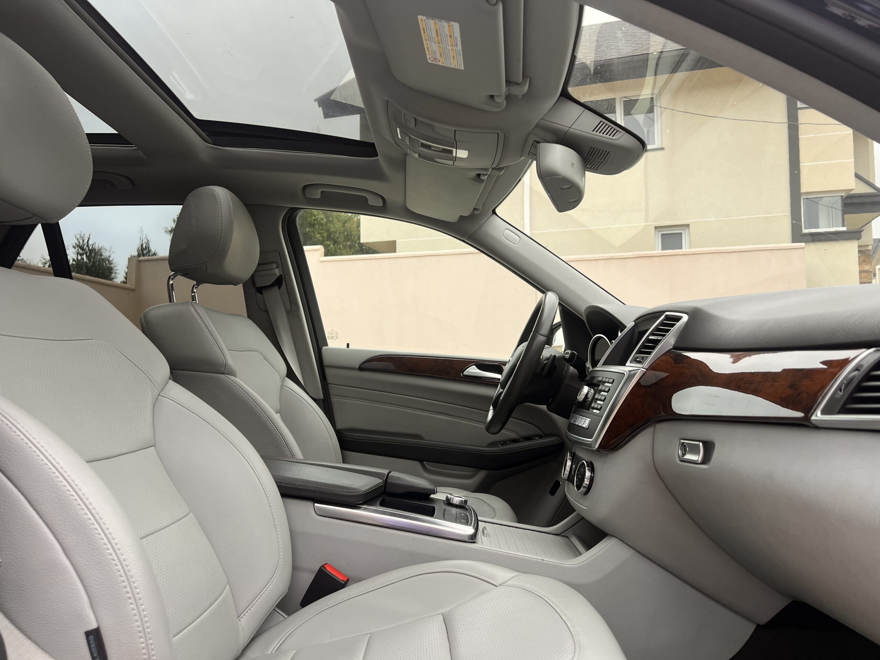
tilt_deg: +1.8
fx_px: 661
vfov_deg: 53.1
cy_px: 330
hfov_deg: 67.3
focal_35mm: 26
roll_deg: +0.7
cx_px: 440
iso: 50
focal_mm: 5.7
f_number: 1.5
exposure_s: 1/1377
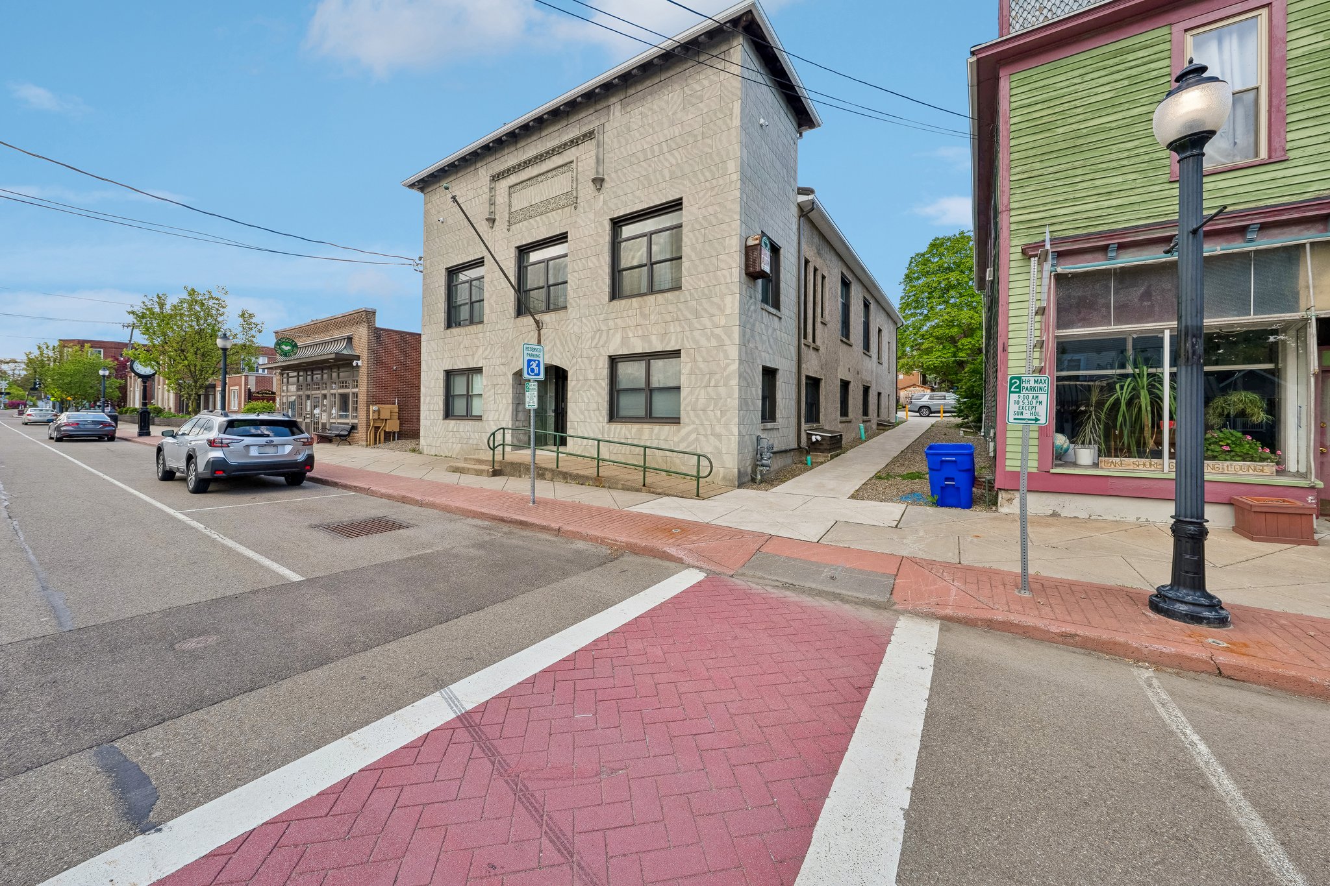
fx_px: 443
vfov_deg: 90.0
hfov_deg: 112.6
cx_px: 665
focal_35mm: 12
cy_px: 443
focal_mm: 12
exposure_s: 1/100
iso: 100
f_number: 9
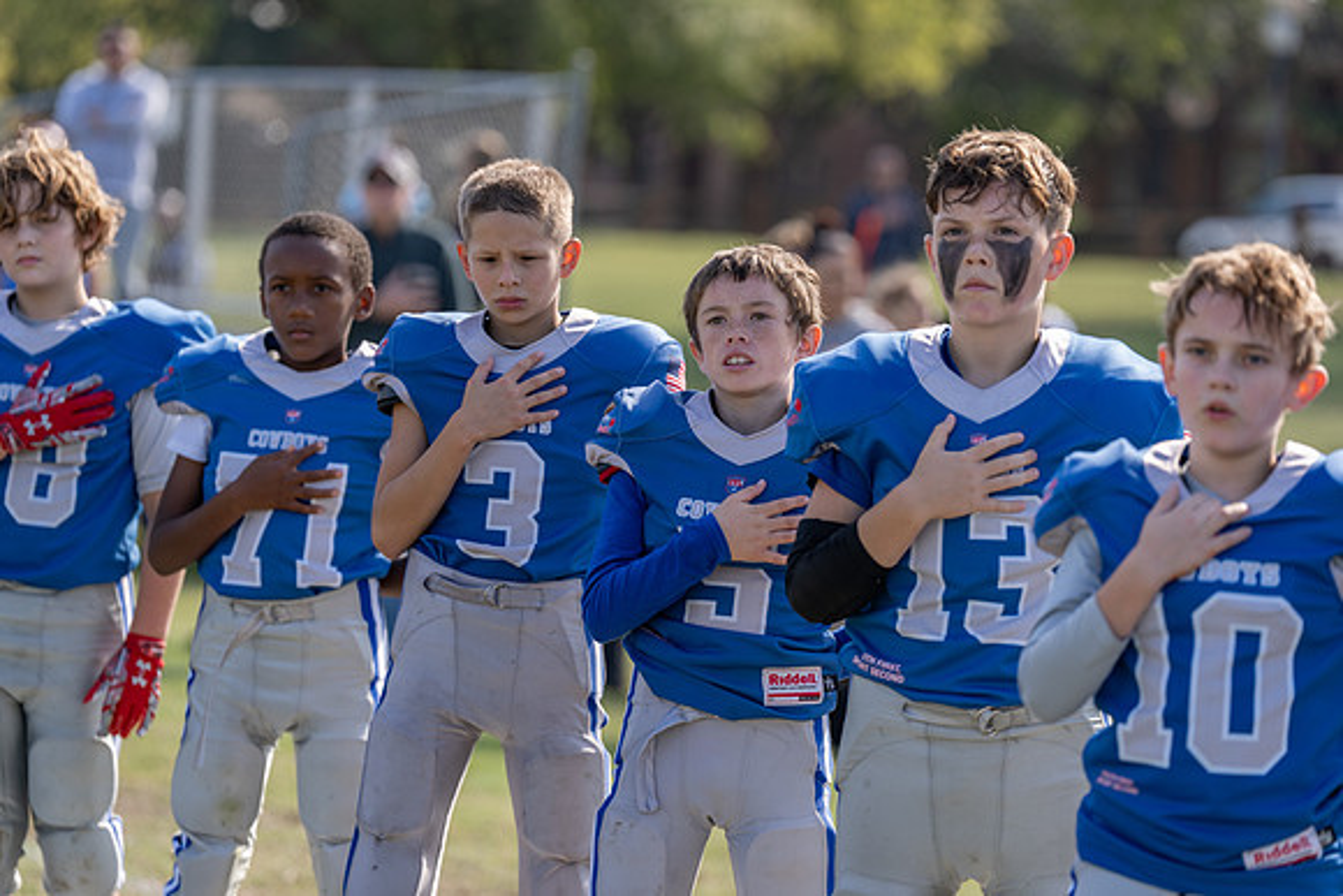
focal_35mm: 162
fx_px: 6045
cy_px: 448
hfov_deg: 12.7
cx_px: 672
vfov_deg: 8.5
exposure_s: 1/500
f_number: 3.5
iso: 100
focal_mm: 162
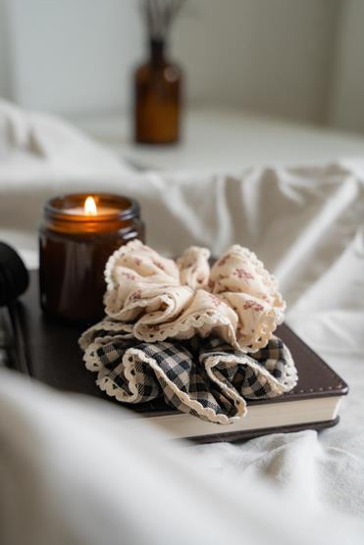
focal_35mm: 55
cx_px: 181
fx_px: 835
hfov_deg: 24.6
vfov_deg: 36.2
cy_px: 264
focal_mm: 51.1
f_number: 5.6
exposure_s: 1/250
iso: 5000
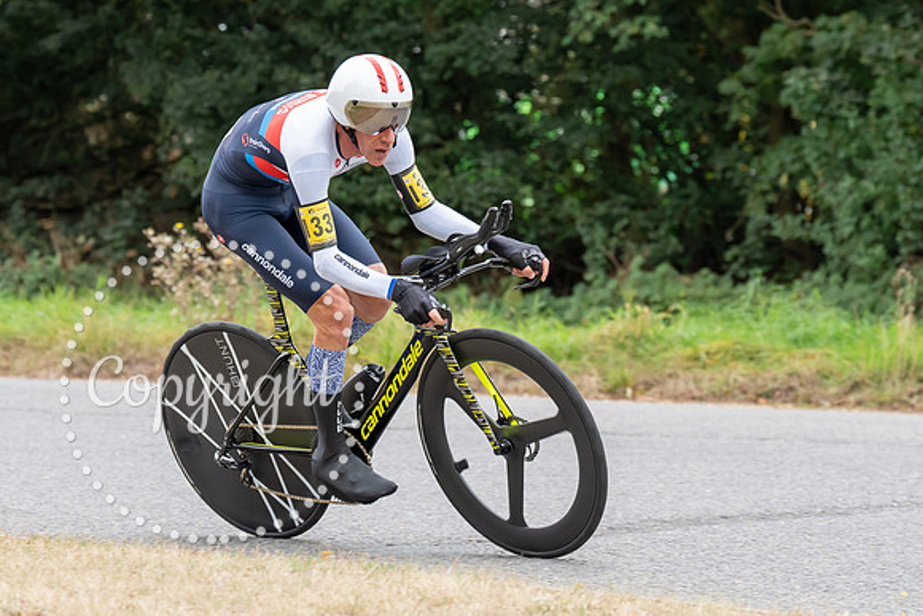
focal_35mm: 159
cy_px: 171
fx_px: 4065
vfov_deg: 8.7
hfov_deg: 13.0
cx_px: 406
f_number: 4
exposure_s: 1/1000
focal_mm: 108
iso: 1000
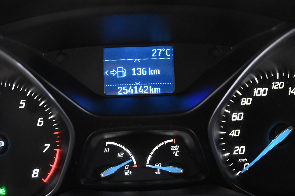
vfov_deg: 24.2
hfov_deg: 35.6
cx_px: 142
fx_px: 459
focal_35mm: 56
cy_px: 112
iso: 4000
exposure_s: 1/40
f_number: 3.2
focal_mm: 26
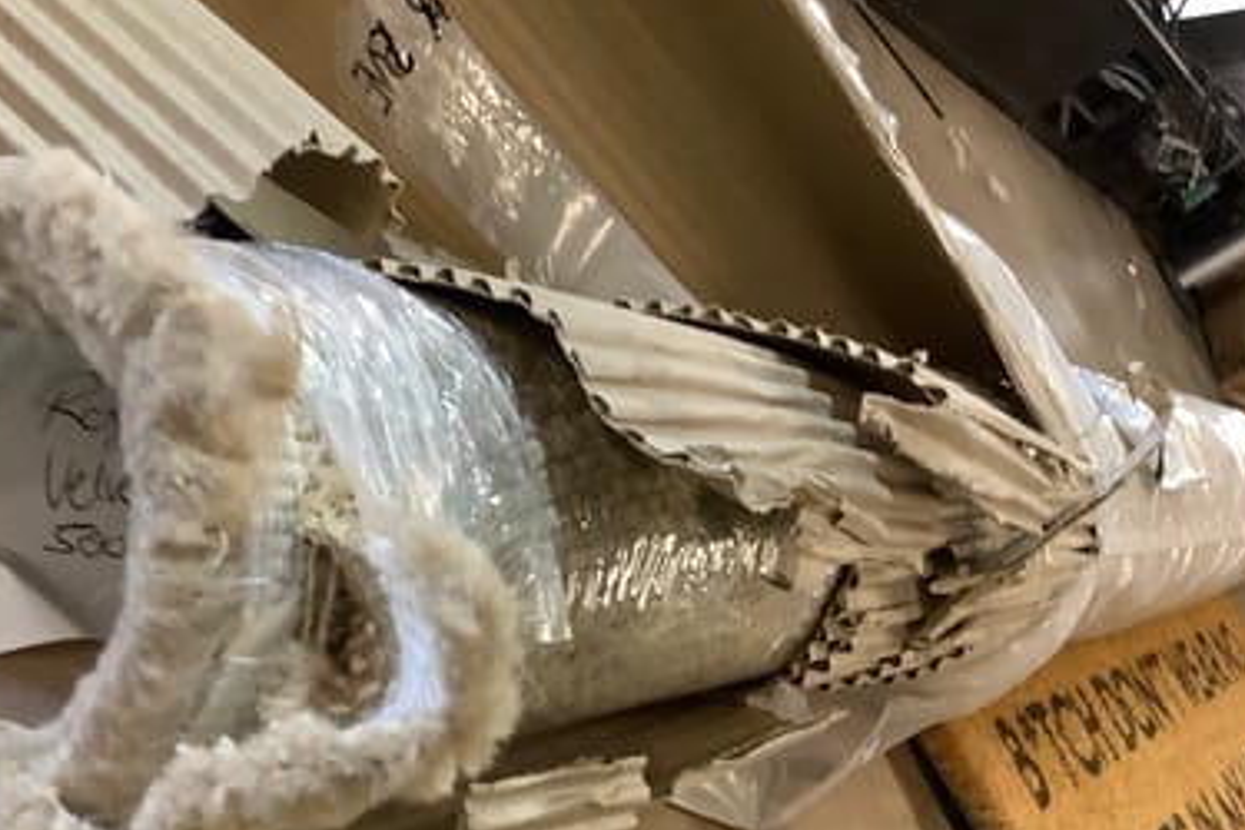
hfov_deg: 45.3
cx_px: 528
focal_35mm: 43
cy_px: 586
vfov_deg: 30.8
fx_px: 1487
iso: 320
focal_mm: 3.3
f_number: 2.4
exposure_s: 1/33
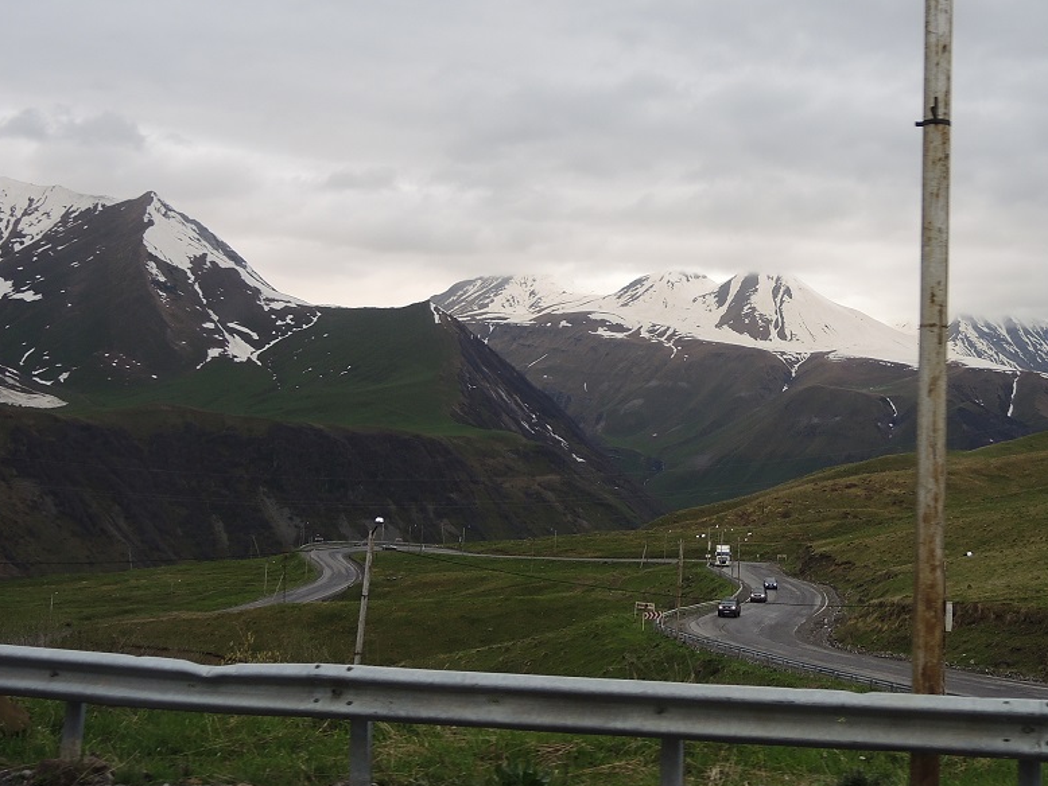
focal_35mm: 47
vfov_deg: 30.8
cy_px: 299
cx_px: 780
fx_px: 1423
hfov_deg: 39.4
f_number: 2
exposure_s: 1/640
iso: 80
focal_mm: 6
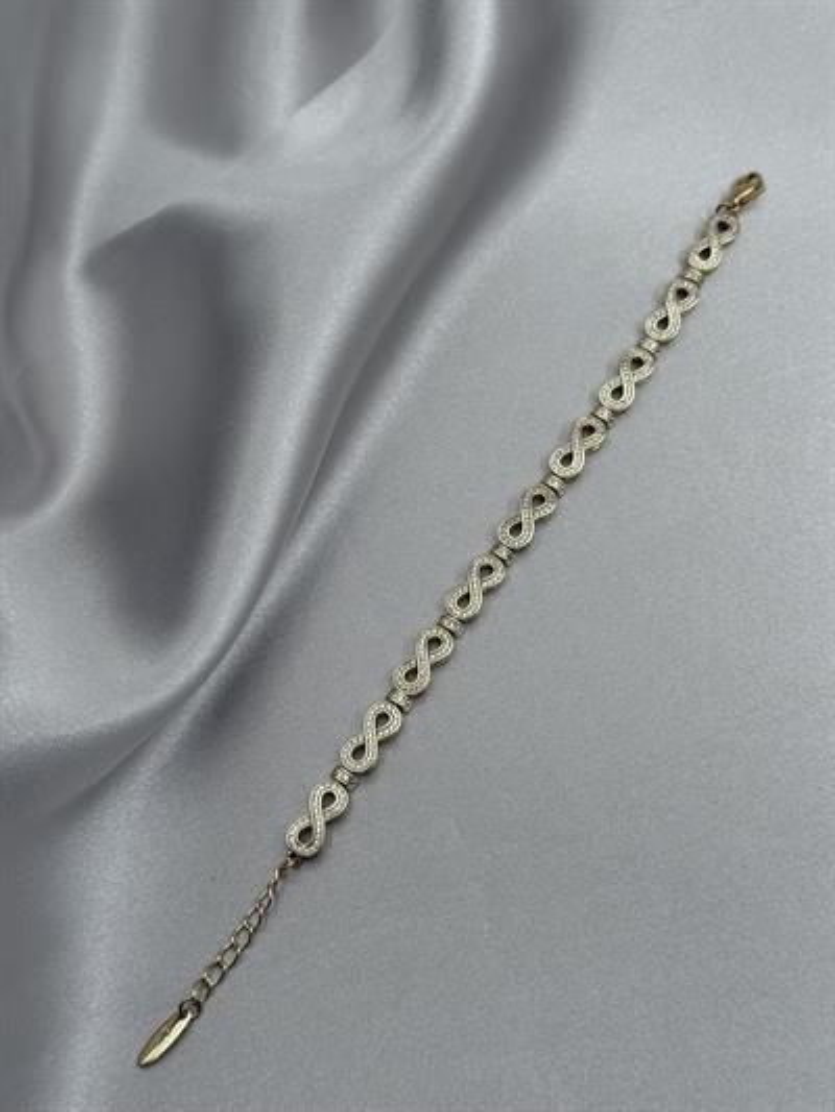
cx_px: 418
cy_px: 556
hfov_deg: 30.3
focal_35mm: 48
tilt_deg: -67.1
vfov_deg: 39.6
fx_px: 1543
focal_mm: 6.76
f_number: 1.78
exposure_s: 1/1642
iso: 64
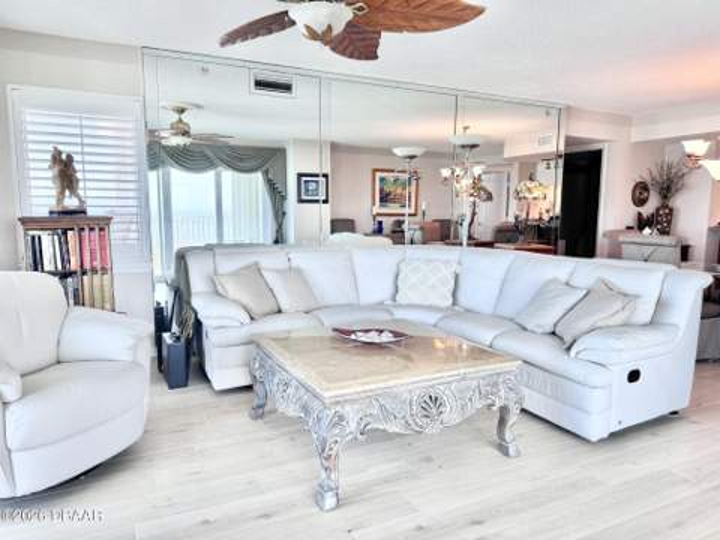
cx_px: 360
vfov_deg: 56.8
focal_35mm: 24
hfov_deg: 71.6
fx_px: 499
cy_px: 270
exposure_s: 1/167
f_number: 1.78
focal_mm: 6.76
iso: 100
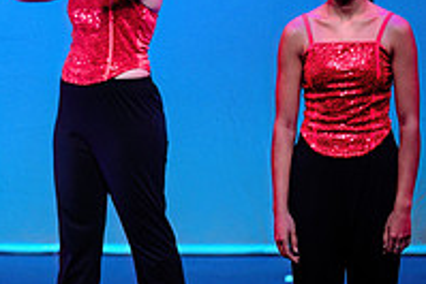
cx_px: -191
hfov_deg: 4.6
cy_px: 127
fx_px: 5293
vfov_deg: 3.1
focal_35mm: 447
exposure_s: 1/500
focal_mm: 150
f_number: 2.8
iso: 1600
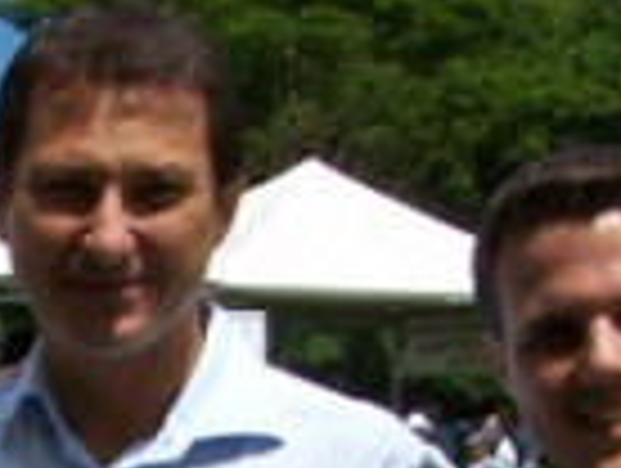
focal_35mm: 176
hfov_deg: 10.8
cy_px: 810
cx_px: -277
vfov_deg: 8.2
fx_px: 3163
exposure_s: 1/640
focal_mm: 6.3
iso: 80
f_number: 5.6
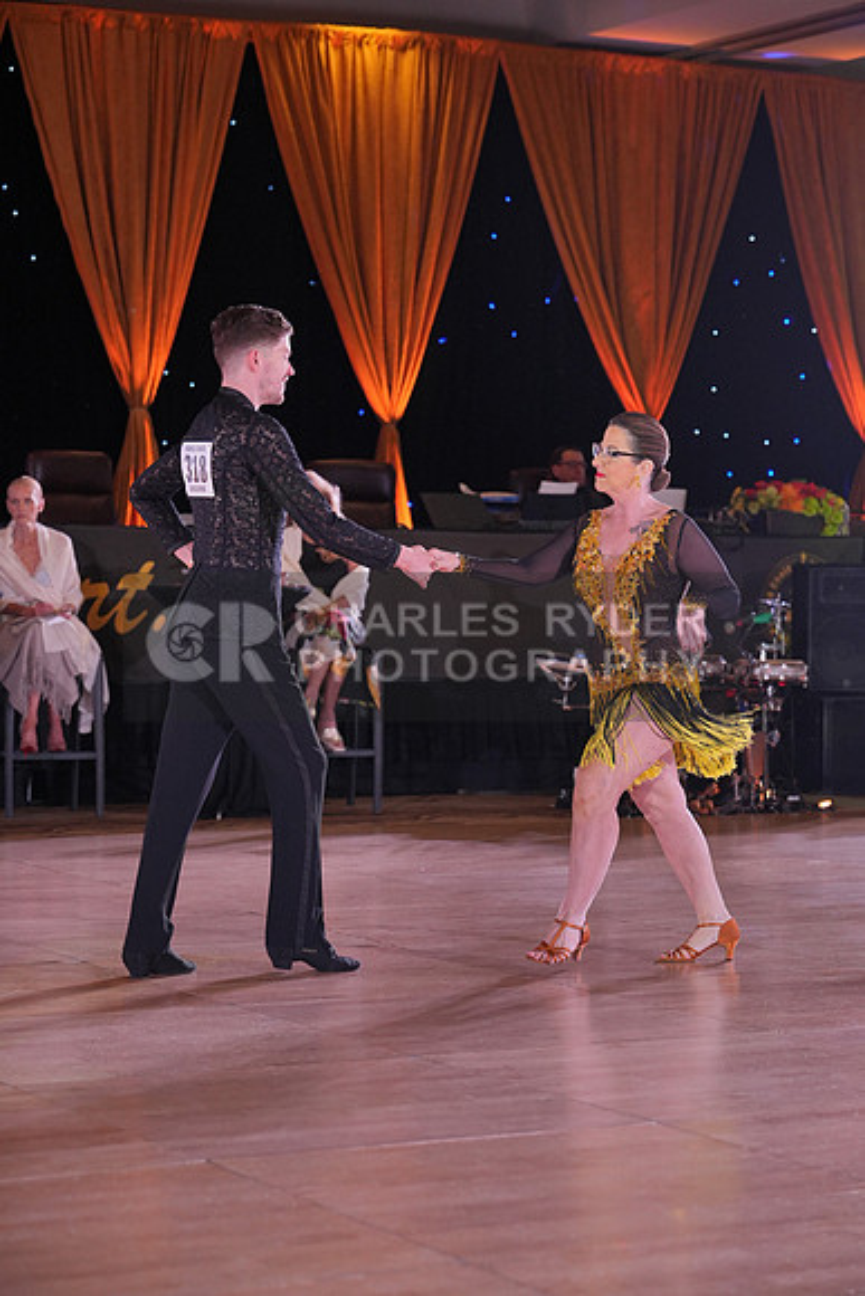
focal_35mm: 85
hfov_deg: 16.1
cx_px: 432
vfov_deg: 23.9
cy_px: 648
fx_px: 3061
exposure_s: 1/400
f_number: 4
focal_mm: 85
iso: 1600
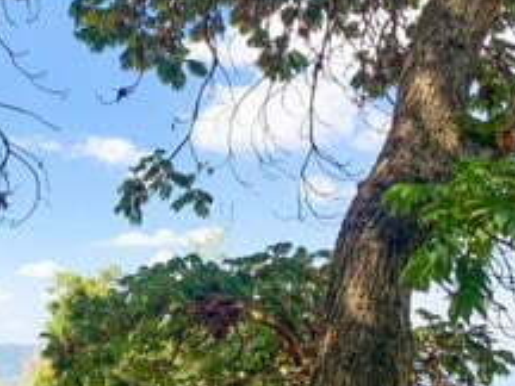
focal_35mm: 77
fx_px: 1146
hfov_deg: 22.1
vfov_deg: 19.1
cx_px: -196
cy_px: 200
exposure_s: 1/950
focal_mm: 4.25
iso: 25
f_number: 1.8
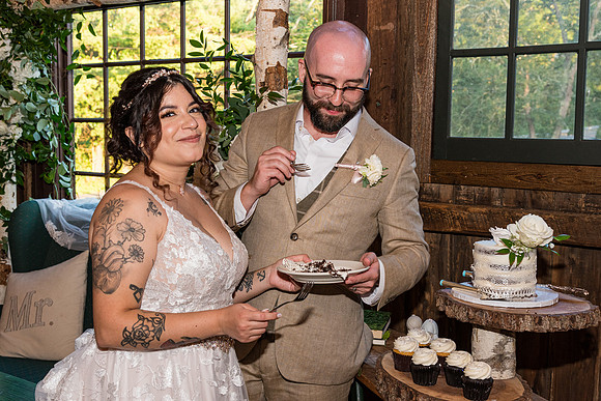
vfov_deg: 29.6
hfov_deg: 43.2
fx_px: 760
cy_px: 195
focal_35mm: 45
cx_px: 309
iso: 800
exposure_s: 1/60
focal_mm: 44
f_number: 7.1
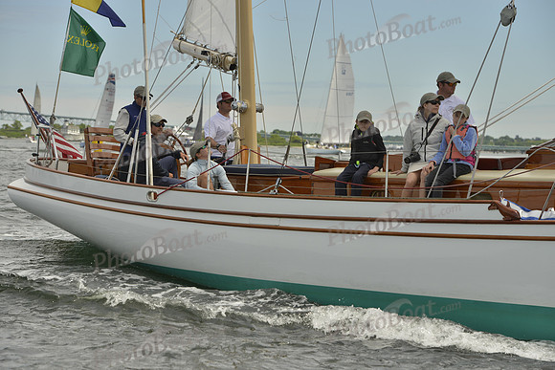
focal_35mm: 120
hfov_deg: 17.1
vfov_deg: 11.4
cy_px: 185
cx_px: 278
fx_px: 1850
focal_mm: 120
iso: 280
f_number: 8
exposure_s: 1/1600
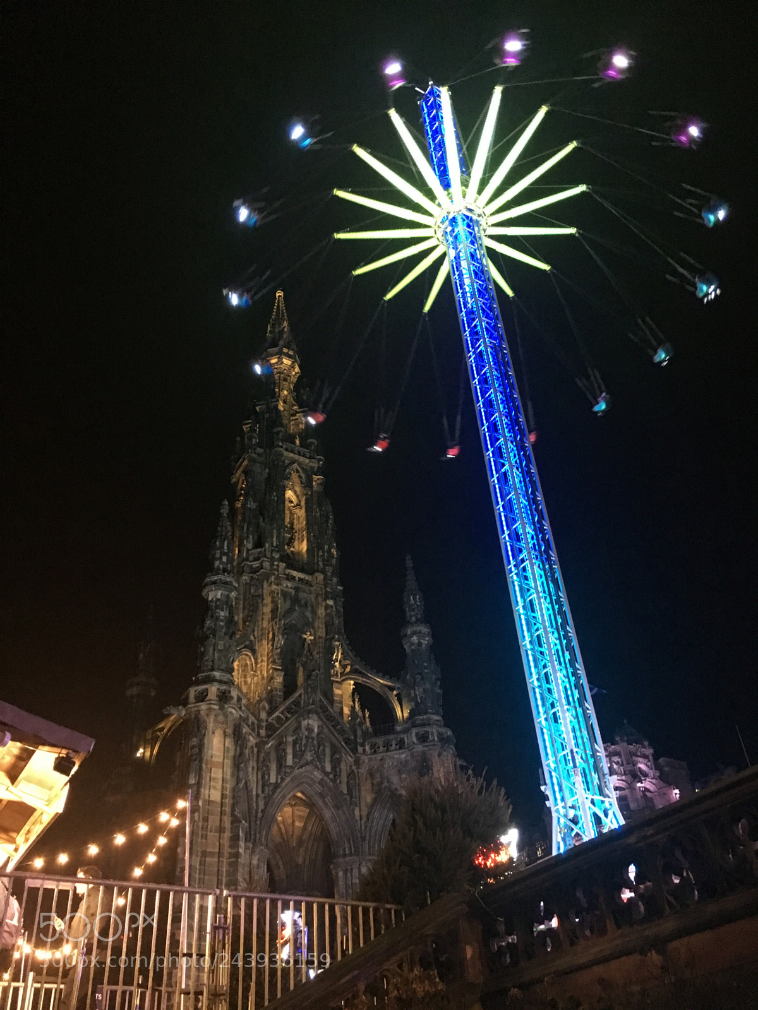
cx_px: 379
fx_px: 847
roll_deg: +4.2
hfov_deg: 48.2
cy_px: 505
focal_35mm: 29
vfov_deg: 61.7
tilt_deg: +36.9
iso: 320
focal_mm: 4.15
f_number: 2.2
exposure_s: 1/17
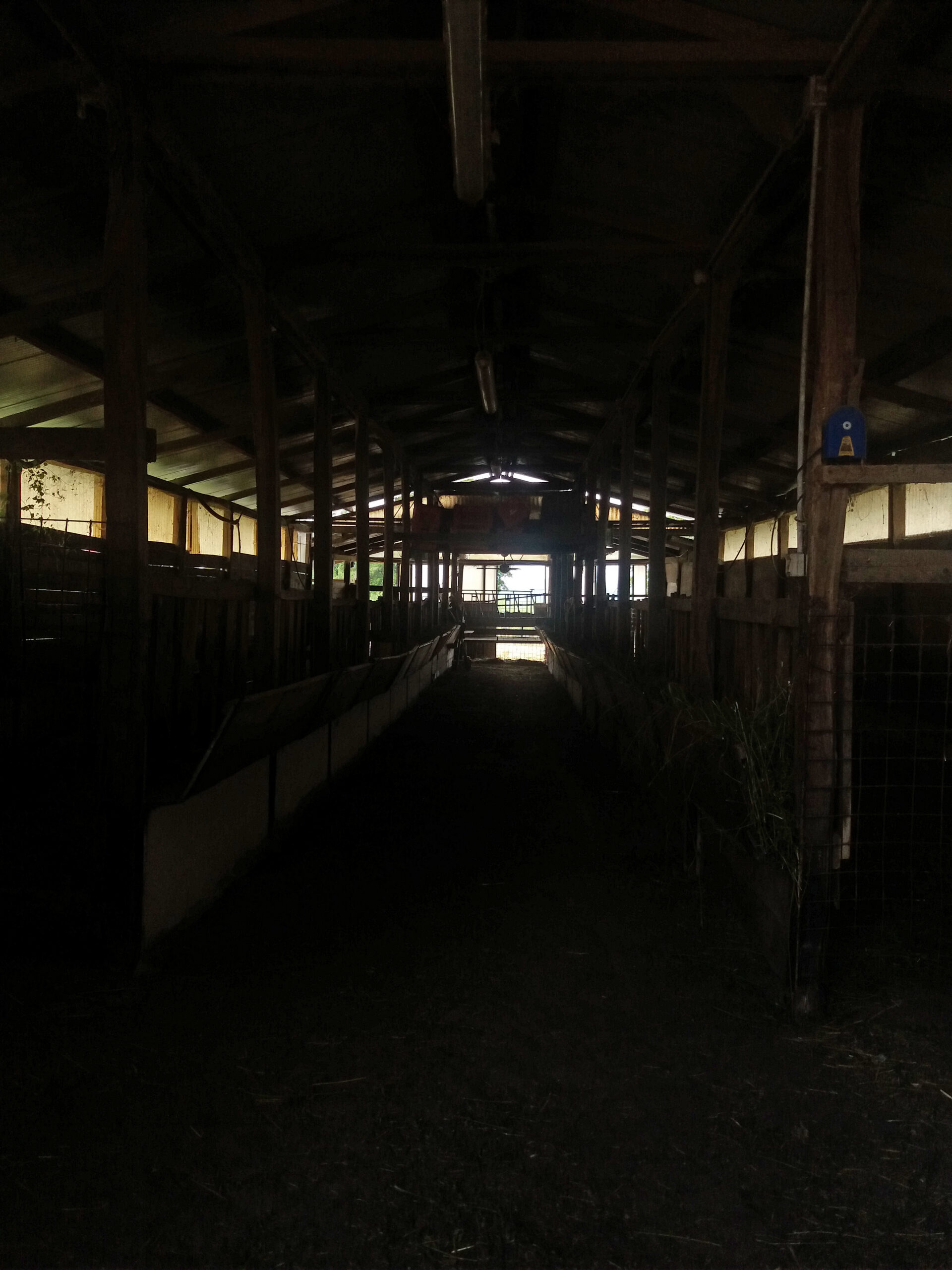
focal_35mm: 28
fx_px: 1027
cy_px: 635
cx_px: 476
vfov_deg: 63.4
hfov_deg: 49.7
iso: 64
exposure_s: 1/219
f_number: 1.9
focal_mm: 3.7
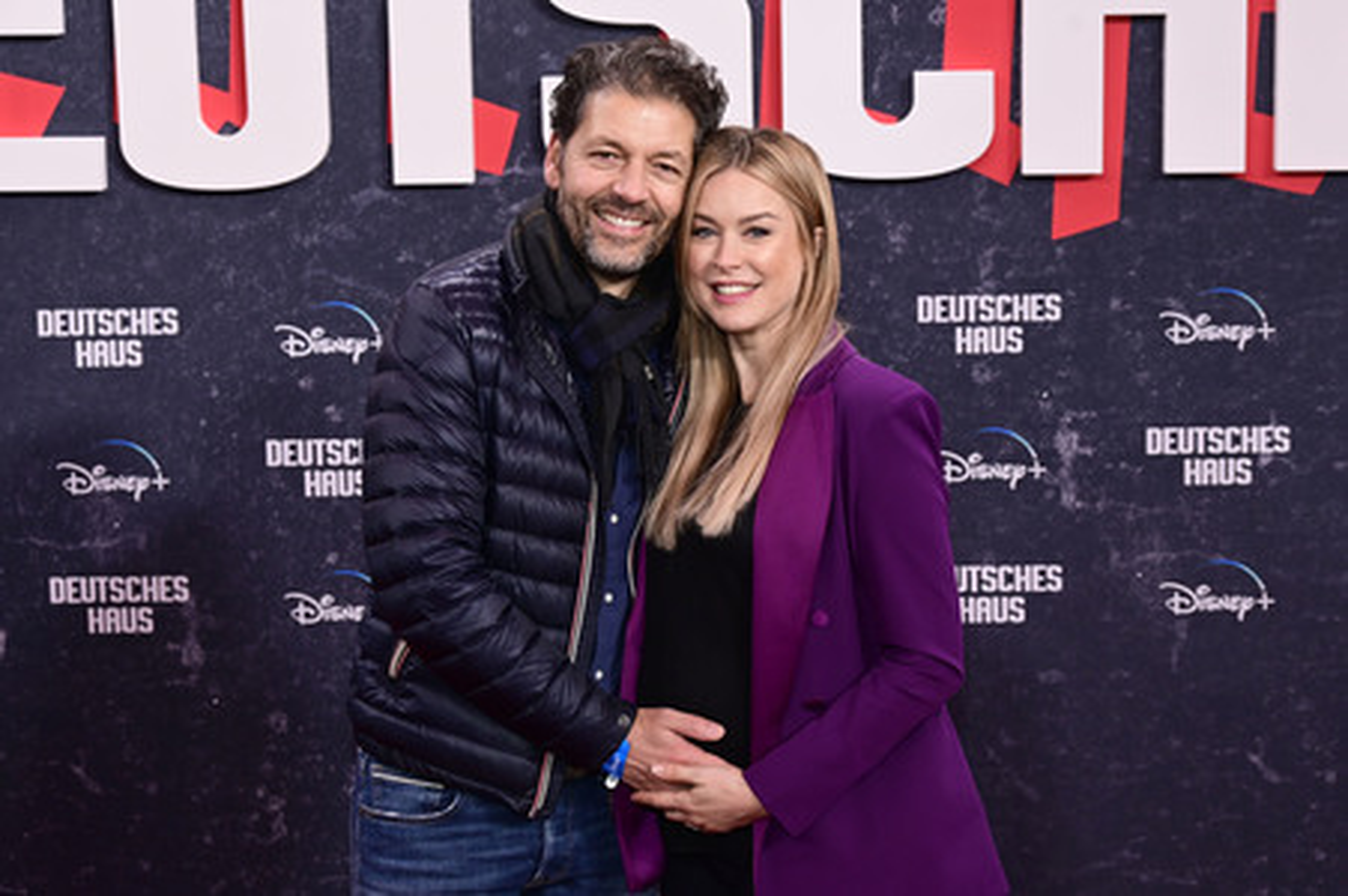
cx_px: 674
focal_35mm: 66
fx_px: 2469
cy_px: 448
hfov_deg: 30.5
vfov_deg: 20.6
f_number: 6.3
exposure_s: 1/200
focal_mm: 66
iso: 1600
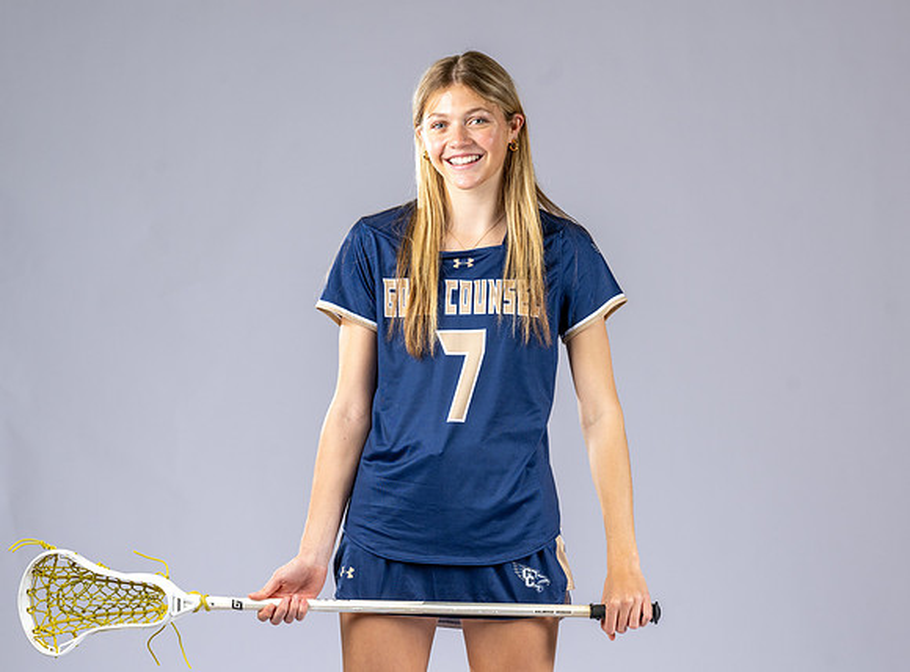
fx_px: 3224
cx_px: 514
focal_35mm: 123
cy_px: 374
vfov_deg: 11.9
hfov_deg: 16.1
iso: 250
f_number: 6.3
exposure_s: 1/200
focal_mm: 96
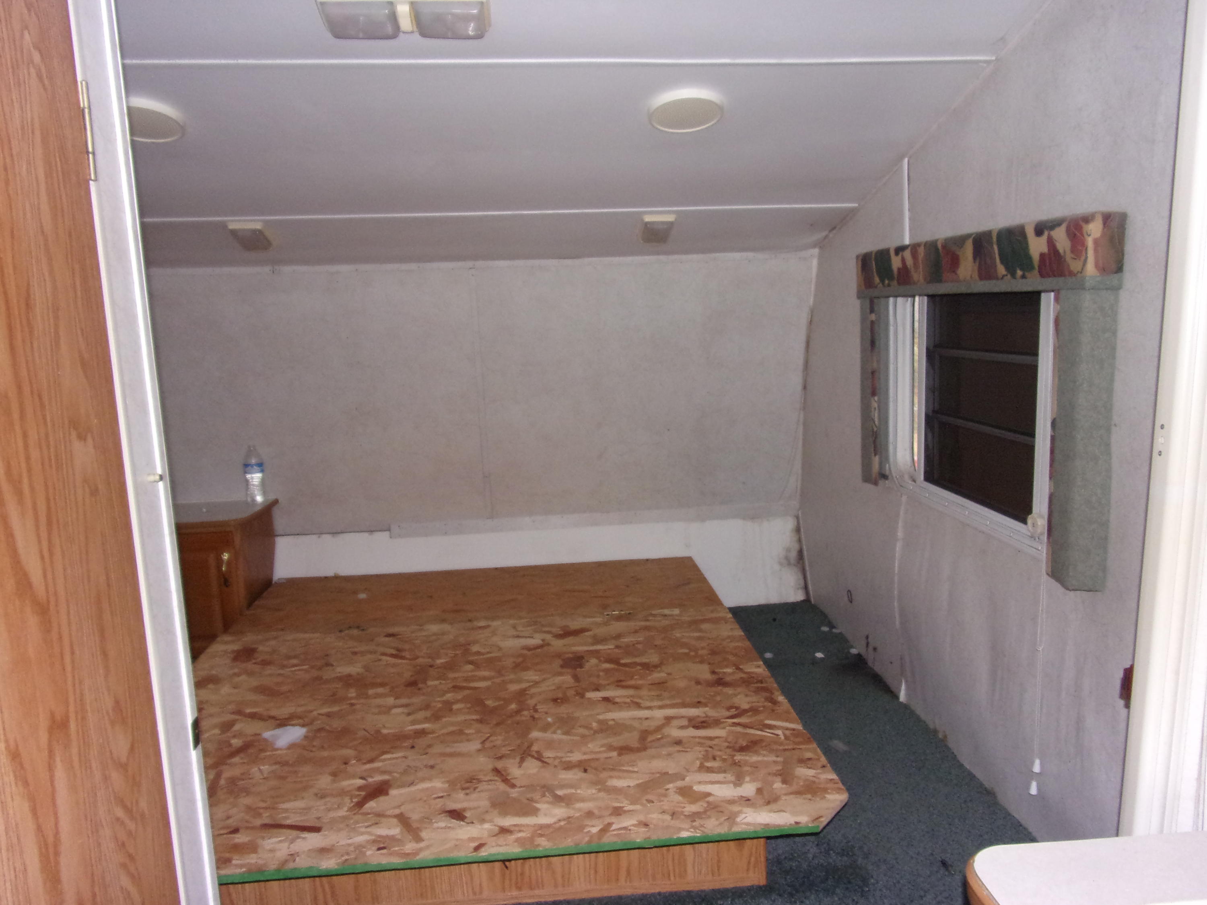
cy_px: 452
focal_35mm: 24
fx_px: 837
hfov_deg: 71.6
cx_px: 604
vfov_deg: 56.8
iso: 200
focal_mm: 4.3
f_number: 3.3
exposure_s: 1/34
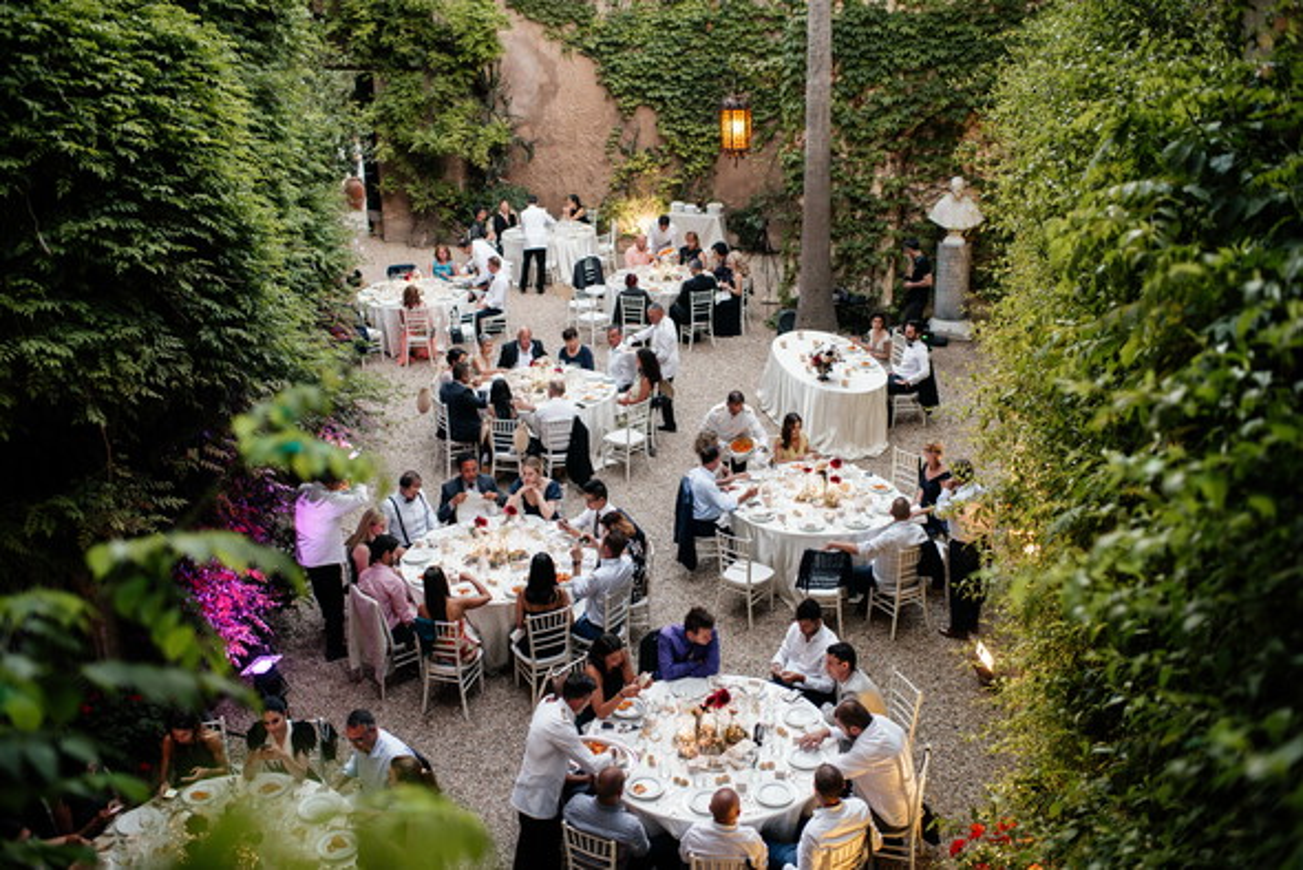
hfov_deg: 54.4
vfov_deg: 37.9
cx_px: 652
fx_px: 1267
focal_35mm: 35
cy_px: 435
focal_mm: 35
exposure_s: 1/125
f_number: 2.2
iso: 500
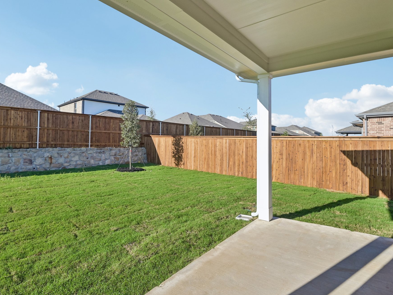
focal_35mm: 19
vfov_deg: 69.9
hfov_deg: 85.9
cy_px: 146
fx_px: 211
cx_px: 206
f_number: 8
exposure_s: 1/1000
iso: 400
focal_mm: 16.5
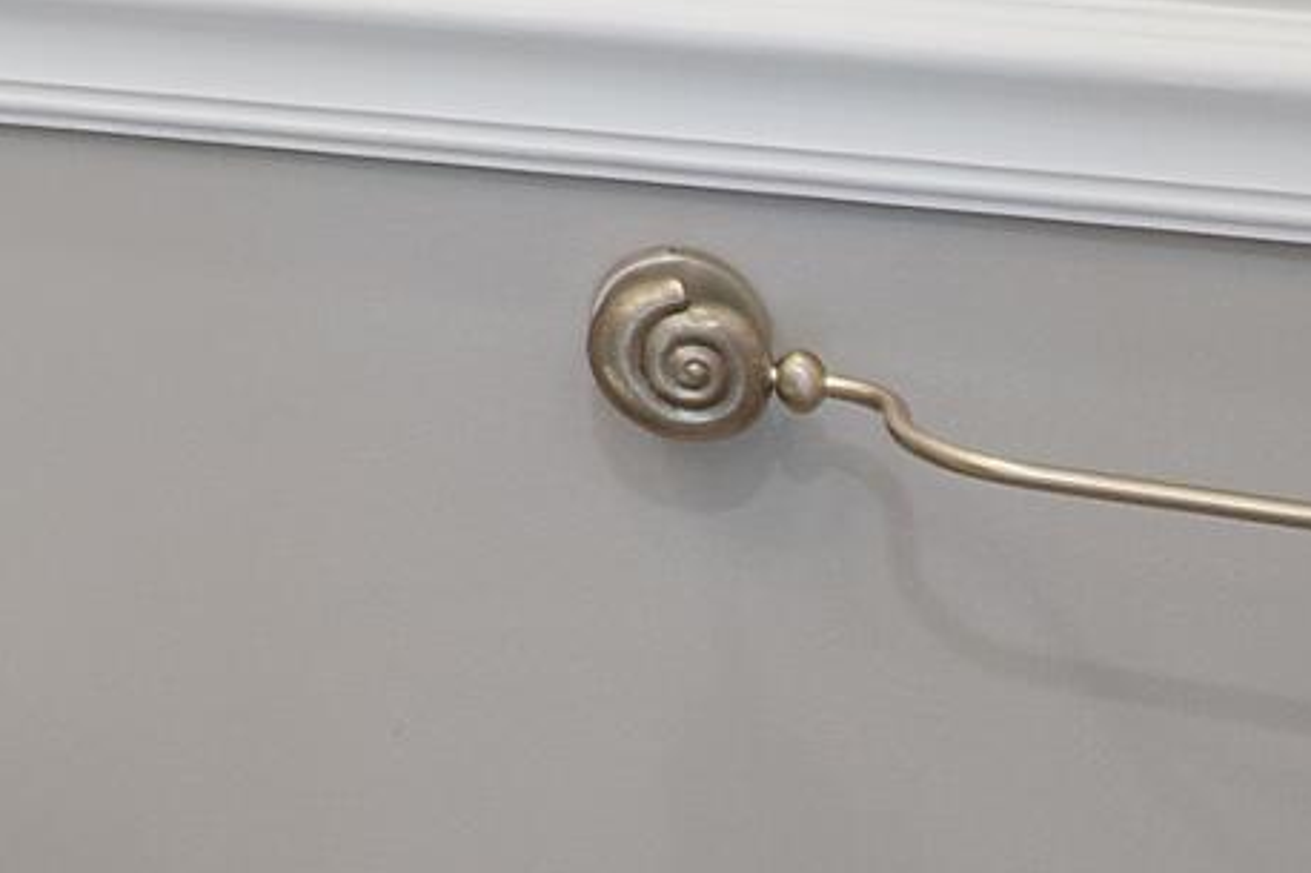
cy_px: -907
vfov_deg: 10.6
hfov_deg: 14.1
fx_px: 4295
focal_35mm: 118
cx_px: -1434
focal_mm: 12
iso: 100
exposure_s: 1/15
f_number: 4.8
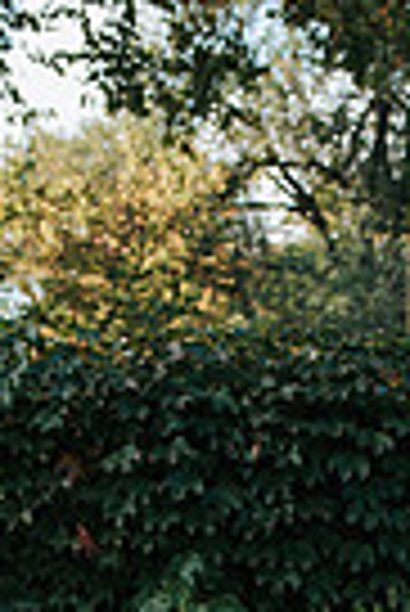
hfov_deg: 11.6
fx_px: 1976
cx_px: 509
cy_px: 981
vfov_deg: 15.8
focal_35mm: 116
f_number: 4
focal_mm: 35
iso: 1000
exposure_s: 1/1250
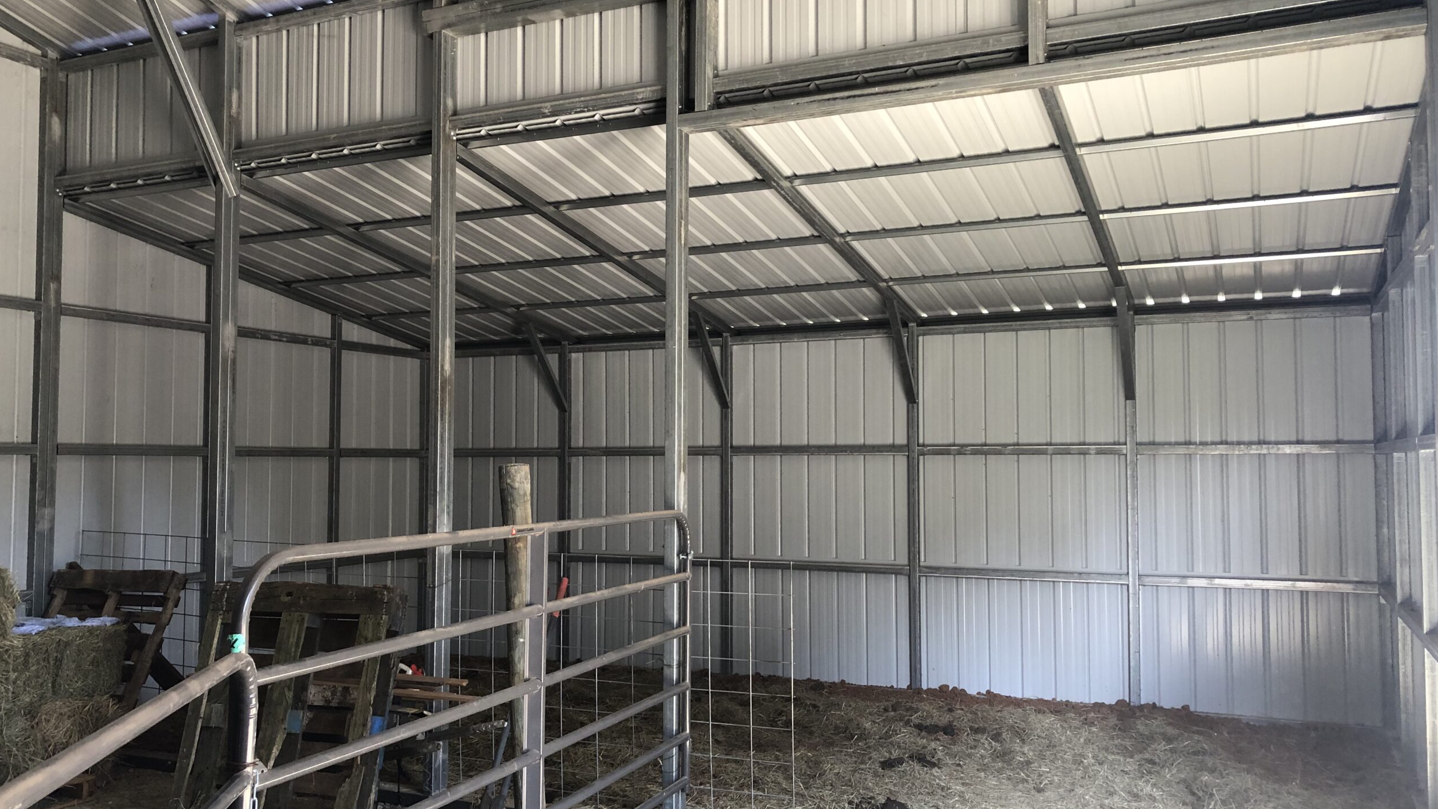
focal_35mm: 31
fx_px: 1182
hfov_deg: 62.6
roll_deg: +0.6
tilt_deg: +3.2
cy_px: 426
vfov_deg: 37.8
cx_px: 727
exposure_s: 1/30
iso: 40
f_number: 1.8
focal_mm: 4
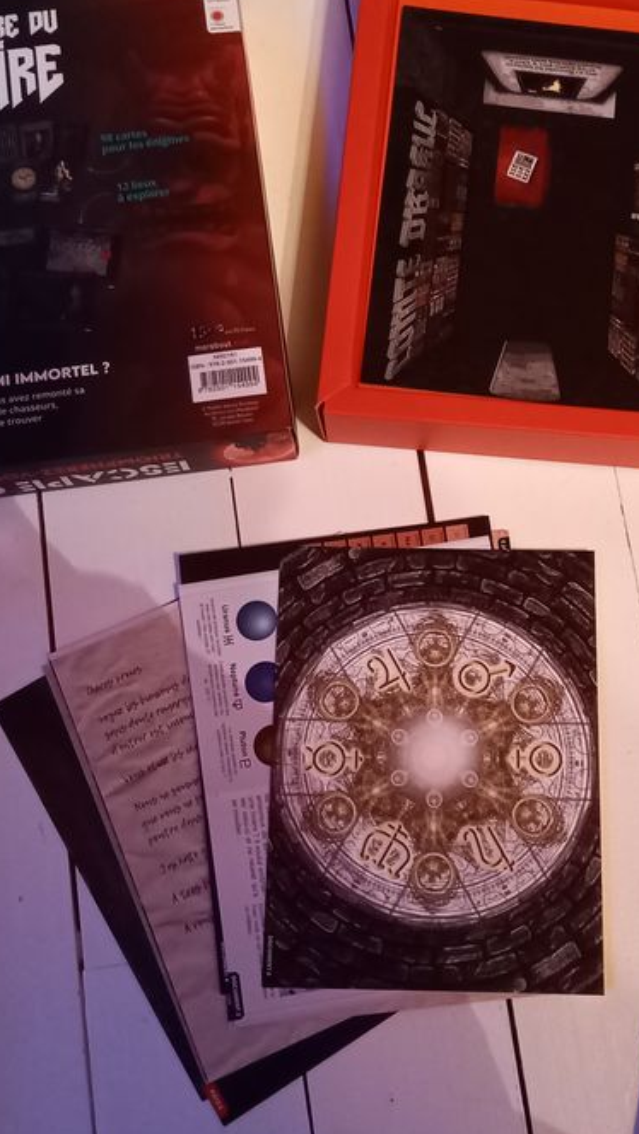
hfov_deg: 28.9
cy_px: 564
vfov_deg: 49.4
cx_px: 395
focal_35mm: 41
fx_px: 1234
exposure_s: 1/20
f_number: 1.8
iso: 1600
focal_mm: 4.65
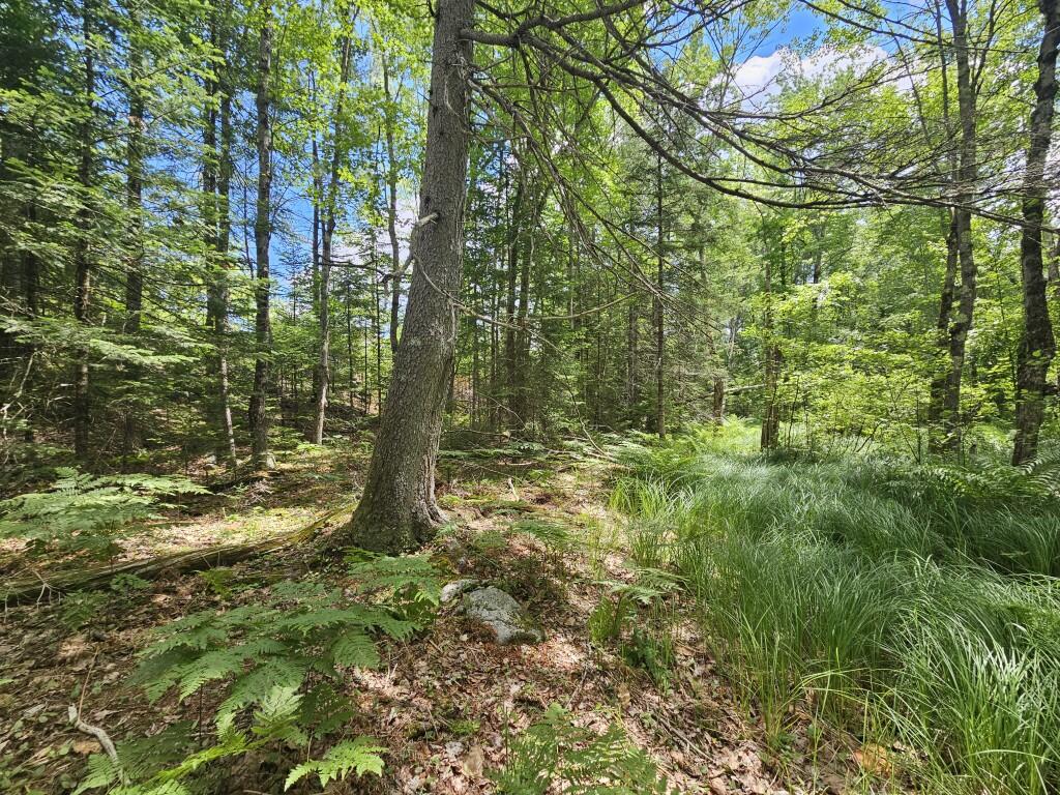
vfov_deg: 89.9
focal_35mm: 13
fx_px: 398
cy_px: 398
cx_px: 530
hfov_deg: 106.2
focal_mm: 2.2
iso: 50
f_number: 2.2
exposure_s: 1/328
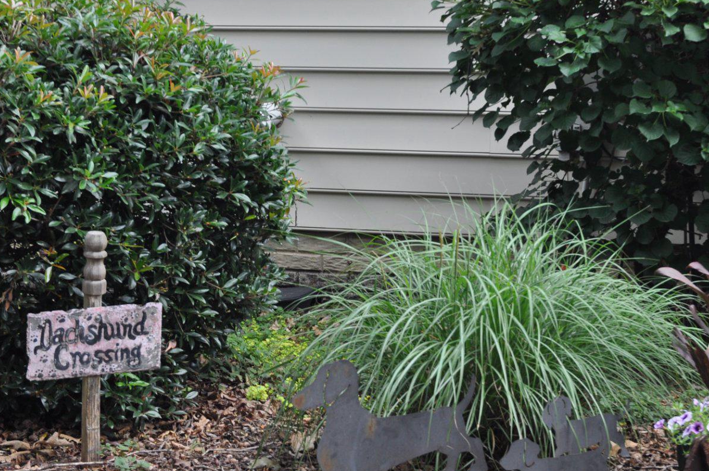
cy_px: 216
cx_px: 423
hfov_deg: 20.8
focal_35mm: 98
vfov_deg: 13.9
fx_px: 1928
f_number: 5.6
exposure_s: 1/125
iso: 280
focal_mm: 38
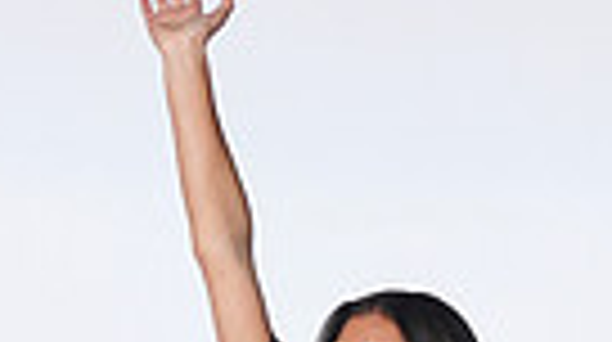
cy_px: 886
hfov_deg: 11.7
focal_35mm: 184
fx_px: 2981
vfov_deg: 6.2
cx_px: 284
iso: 800
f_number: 8
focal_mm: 53
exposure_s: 1/250
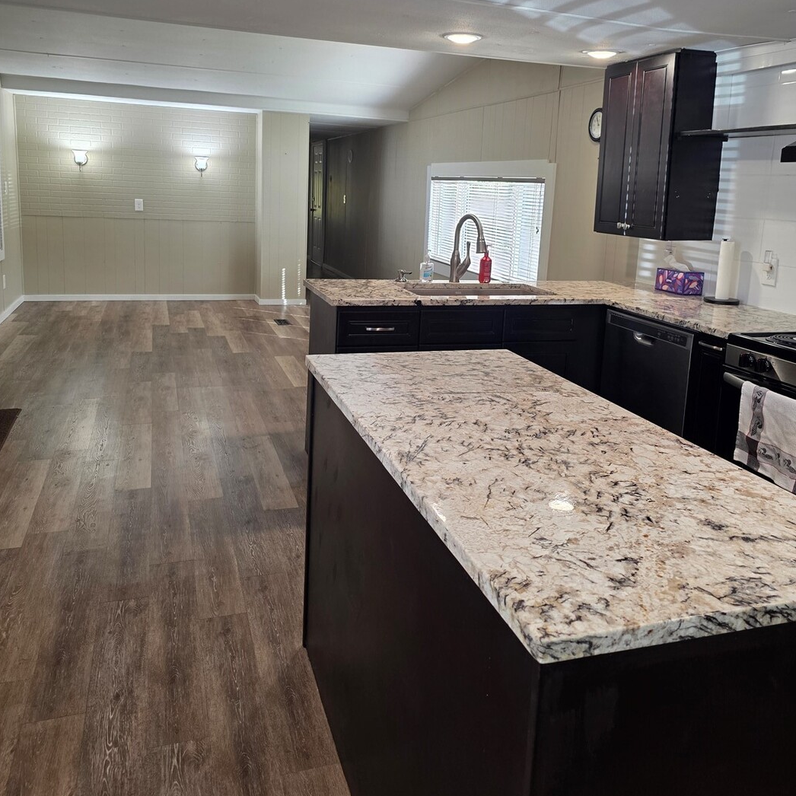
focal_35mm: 28
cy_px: 302
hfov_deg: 57.3
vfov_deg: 56.7
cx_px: 403
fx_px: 728
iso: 125
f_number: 1.7
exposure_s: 1/120
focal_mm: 6.3
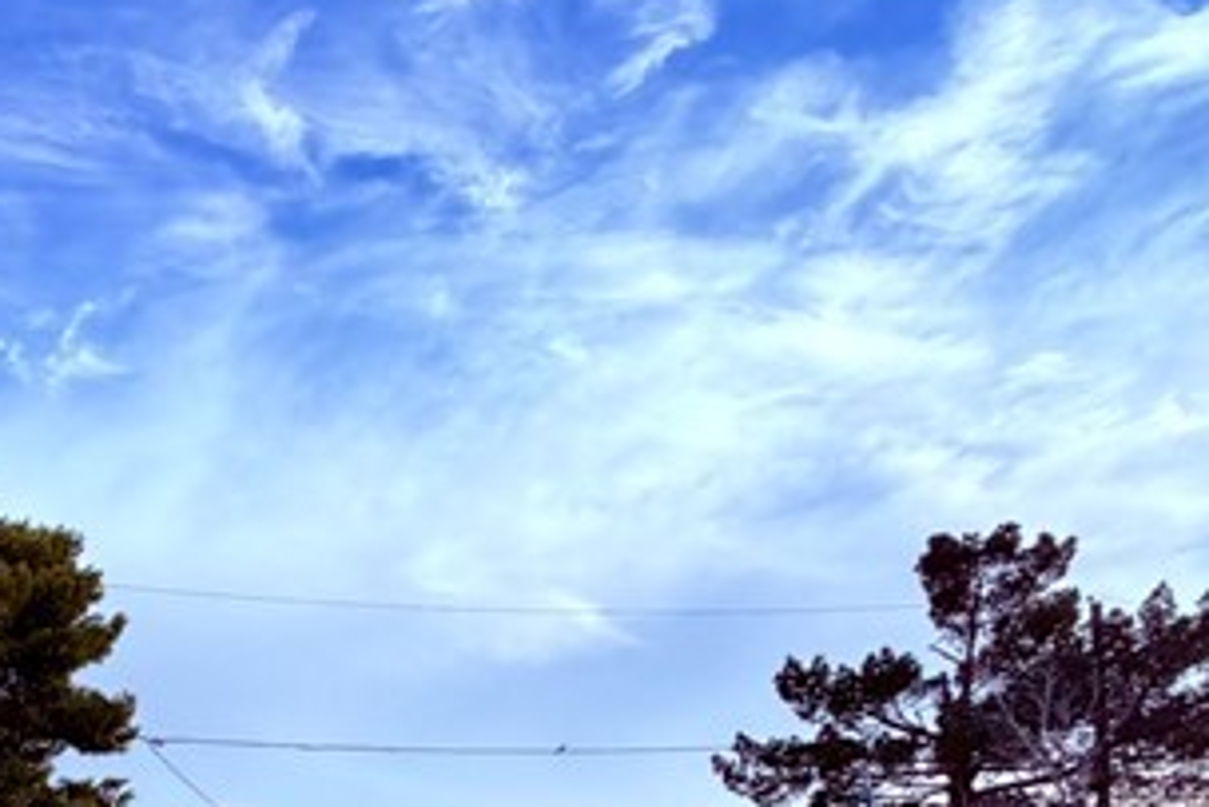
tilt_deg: -1.5
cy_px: 1157
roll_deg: +1.3
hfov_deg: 30.6
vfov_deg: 23.1
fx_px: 1646
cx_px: -406
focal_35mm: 49
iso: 50
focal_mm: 2.22
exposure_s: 1/502
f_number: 2.2
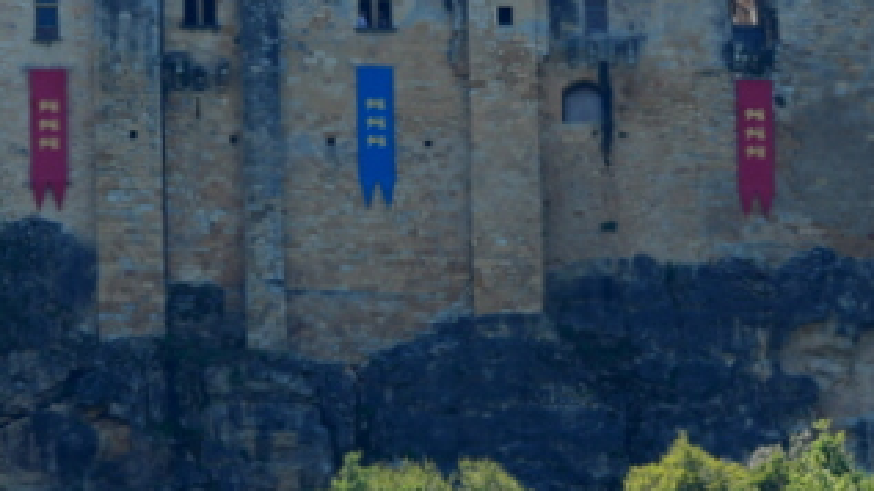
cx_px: 287
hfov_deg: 3.9
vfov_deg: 2.2
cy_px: 25
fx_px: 12741
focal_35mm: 550
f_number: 5
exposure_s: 1/800
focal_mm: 100
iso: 200
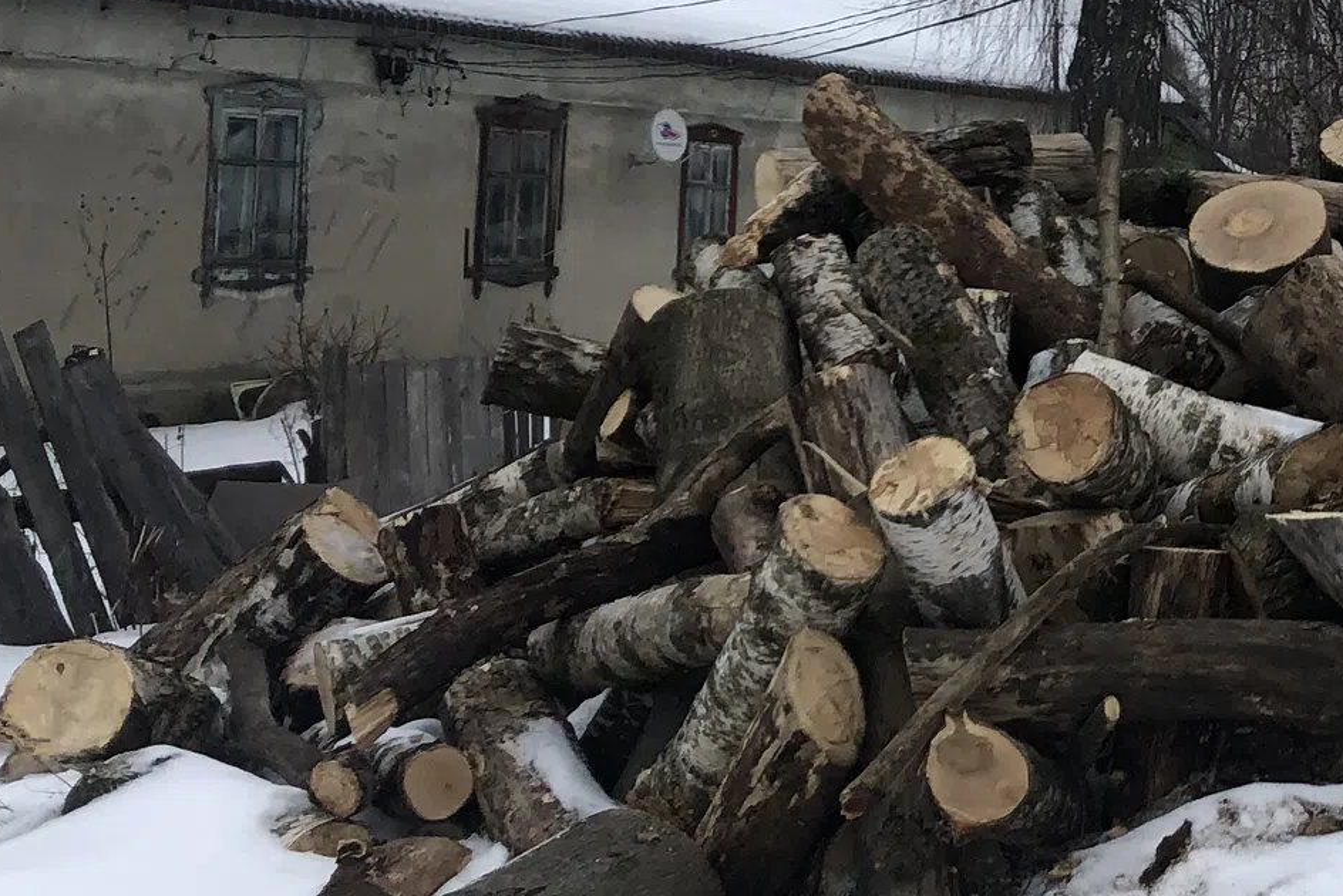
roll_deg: +0.2
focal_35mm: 74
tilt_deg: +6.1
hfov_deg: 24.6
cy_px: -31
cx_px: 1630
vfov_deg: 17.9
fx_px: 2761
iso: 50
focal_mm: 4
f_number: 1.8
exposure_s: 1/120
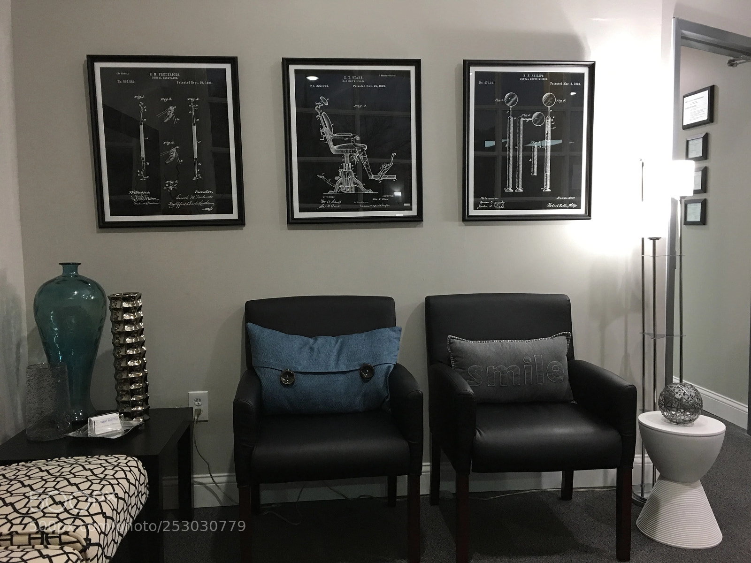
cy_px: 282
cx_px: 376
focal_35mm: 29
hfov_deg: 61.7
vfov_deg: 48.2
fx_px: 629
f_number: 2.2
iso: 64
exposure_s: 1/15
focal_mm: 4.15
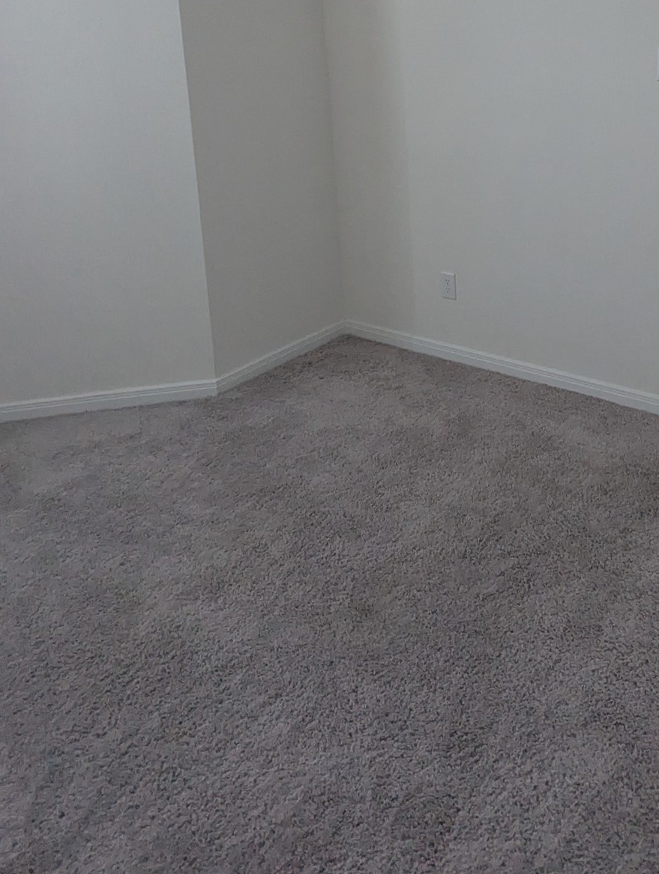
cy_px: 158
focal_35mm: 28
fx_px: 709
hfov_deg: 47.5
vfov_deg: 57.9
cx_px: 512
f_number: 2.2
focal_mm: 2.35
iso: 509
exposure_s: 1/81.2
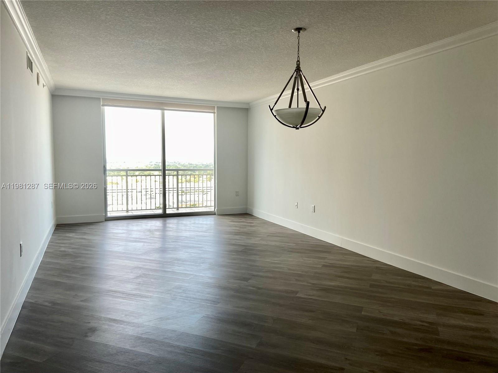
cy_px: 186
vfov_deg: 53.1
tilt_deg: -5.0
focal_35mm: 26
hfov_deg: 67.3
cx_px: 249
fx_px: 374
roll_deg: -0.4
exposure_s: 1/120
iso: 32
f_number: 1.8
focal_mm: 4.25
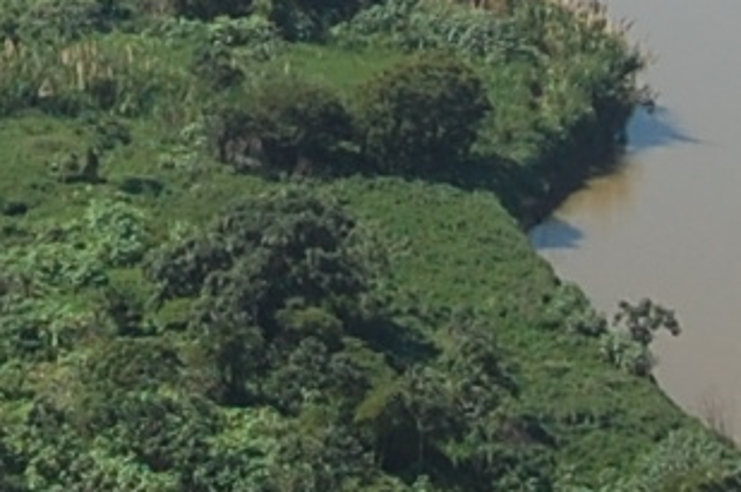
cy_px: -535
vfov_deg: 4.4
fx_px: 6309
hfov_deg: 6.7
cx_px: -194
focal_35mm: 307
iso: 200
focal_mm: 28
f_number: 9
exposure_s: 1/320
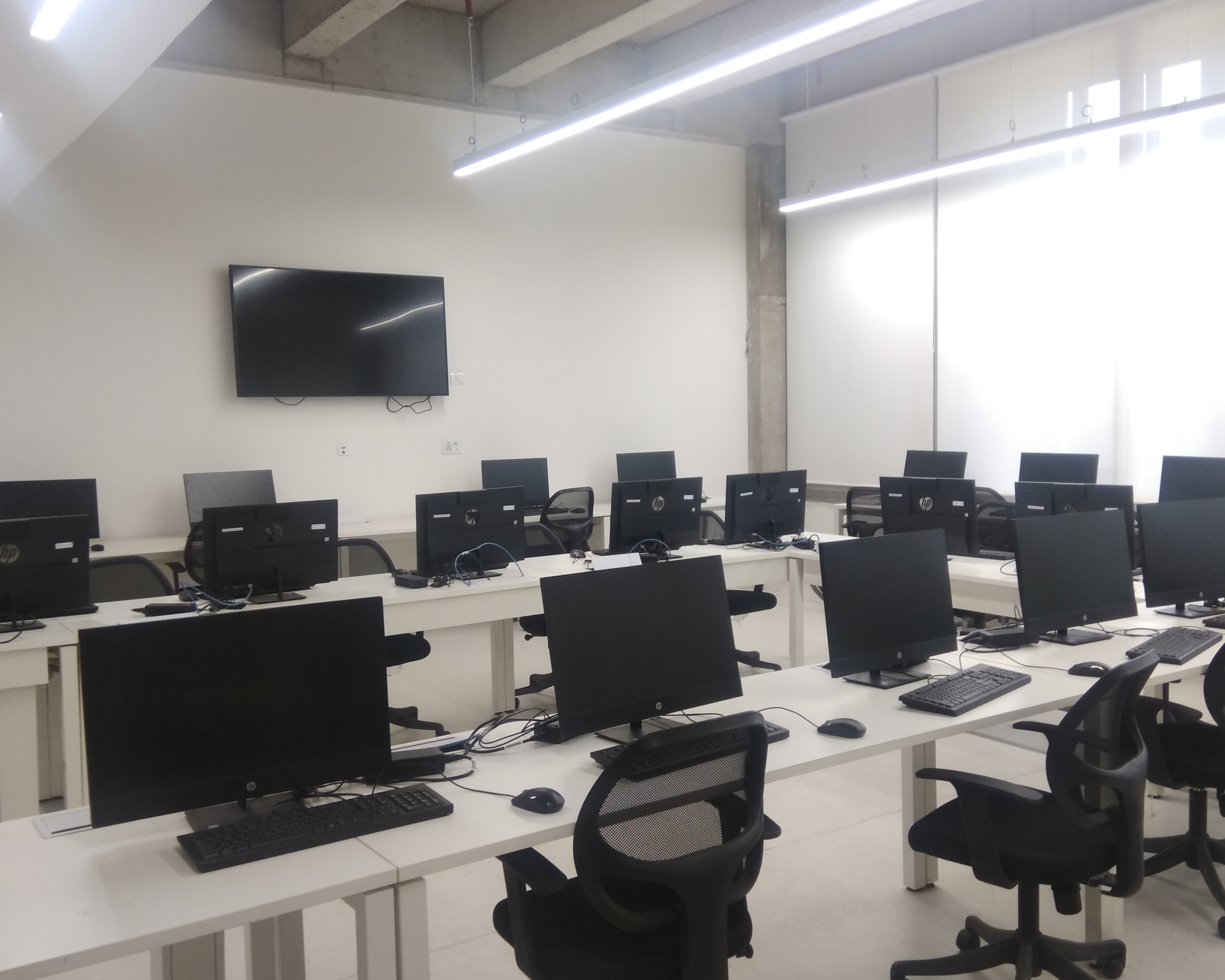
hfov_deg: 66.0
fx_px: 943
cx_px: 649
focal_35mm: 26
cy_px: 500
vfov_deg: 54.9
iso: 160
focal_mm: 3.57
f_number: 2
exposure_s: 1/33
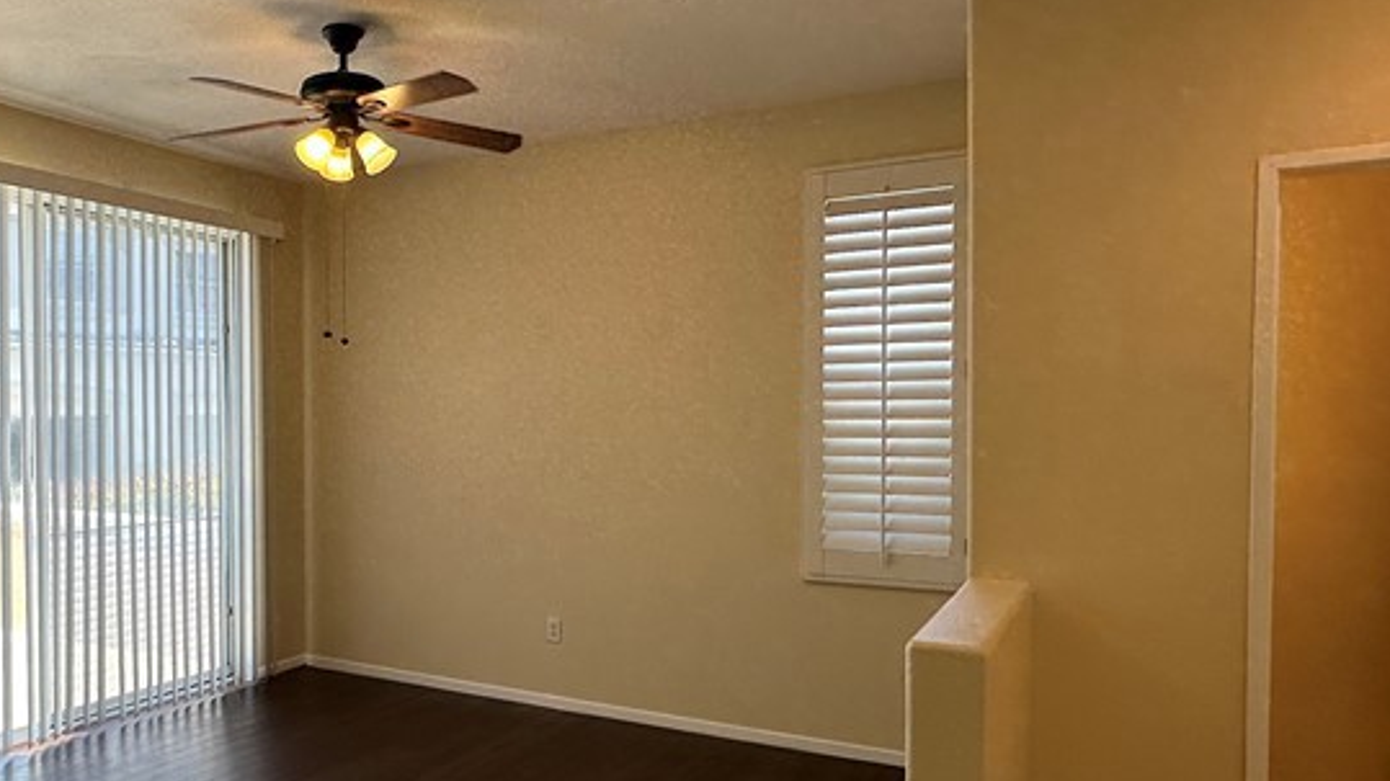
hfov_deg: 64.3
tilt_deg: -0.5
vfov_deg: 40.1
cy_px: 436
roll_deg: +0.0
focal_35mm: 29
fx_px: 1069
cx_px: 462
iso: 50
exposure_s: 1/120
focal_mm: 2.22
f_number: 2.2
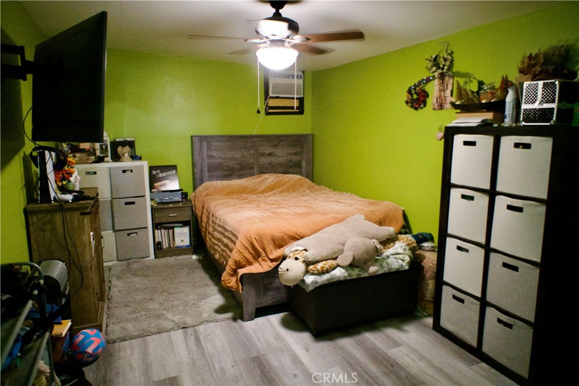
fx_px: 386
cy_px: 193
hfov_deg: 73.7
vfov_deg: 53.1
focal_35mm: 24
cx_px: 290
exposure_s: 1/60
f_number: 2.8
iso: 6400
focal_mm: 16
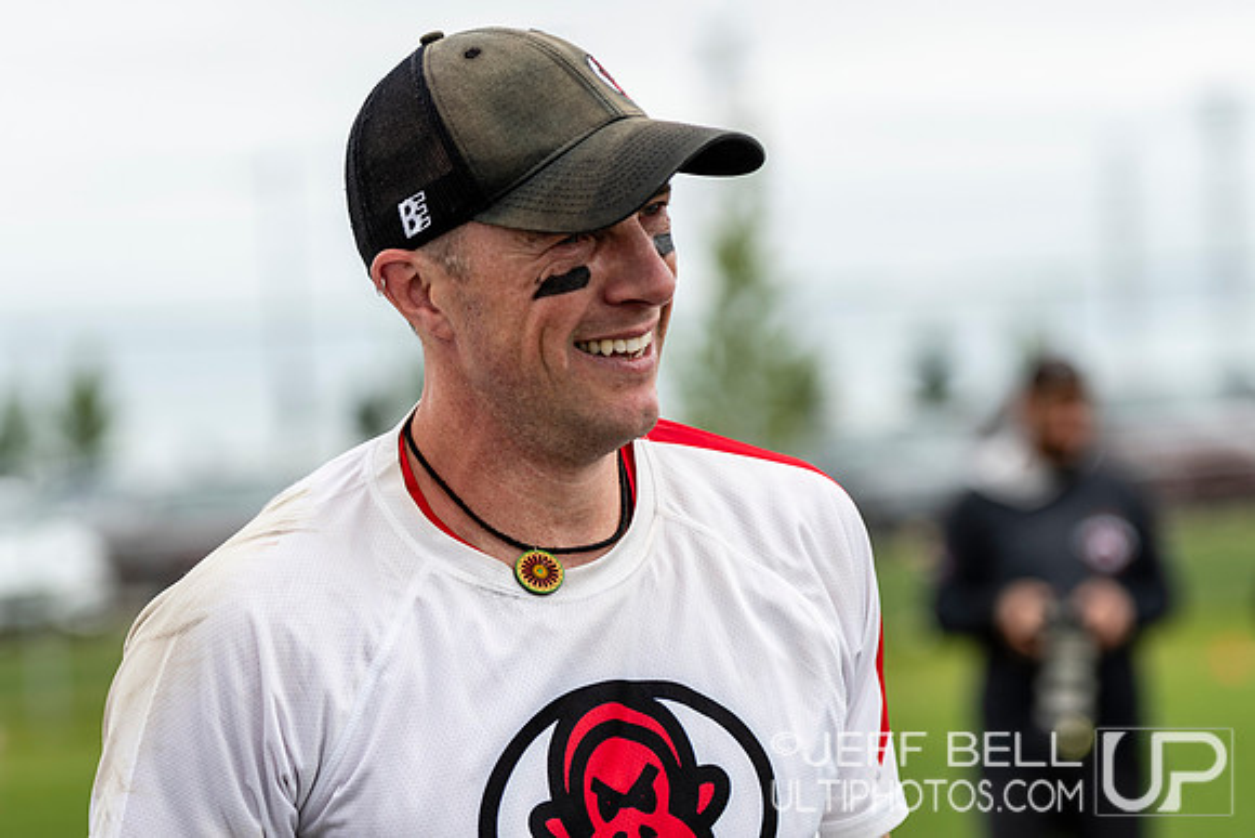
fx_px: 5492
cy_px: 419
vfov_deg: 8.7
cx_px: 628
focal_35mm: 158
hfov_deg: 13.0
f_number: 2.8
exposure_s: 1/1250
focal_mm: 105
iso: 100
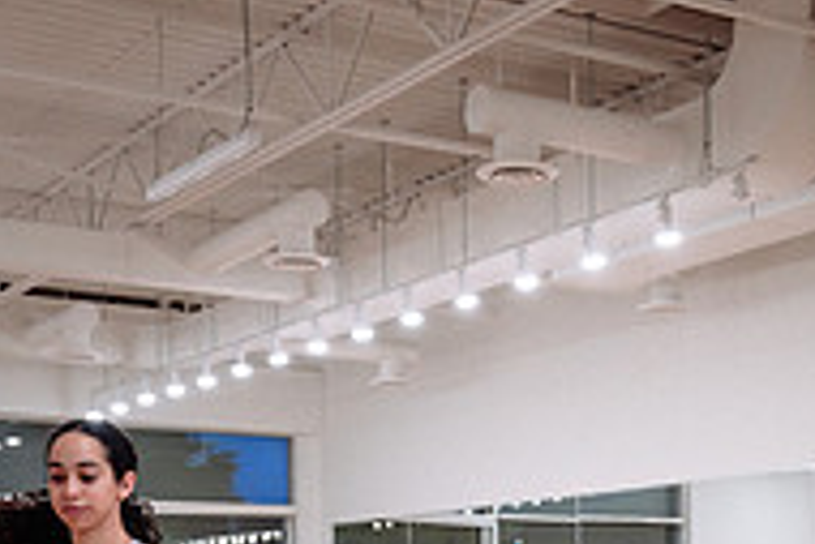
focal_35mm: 75
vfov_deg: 17.3
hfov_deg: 26.8
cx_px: 568
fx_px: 1699
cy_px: 666
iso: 800
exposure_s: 1/125
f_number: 2.8
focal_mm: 24
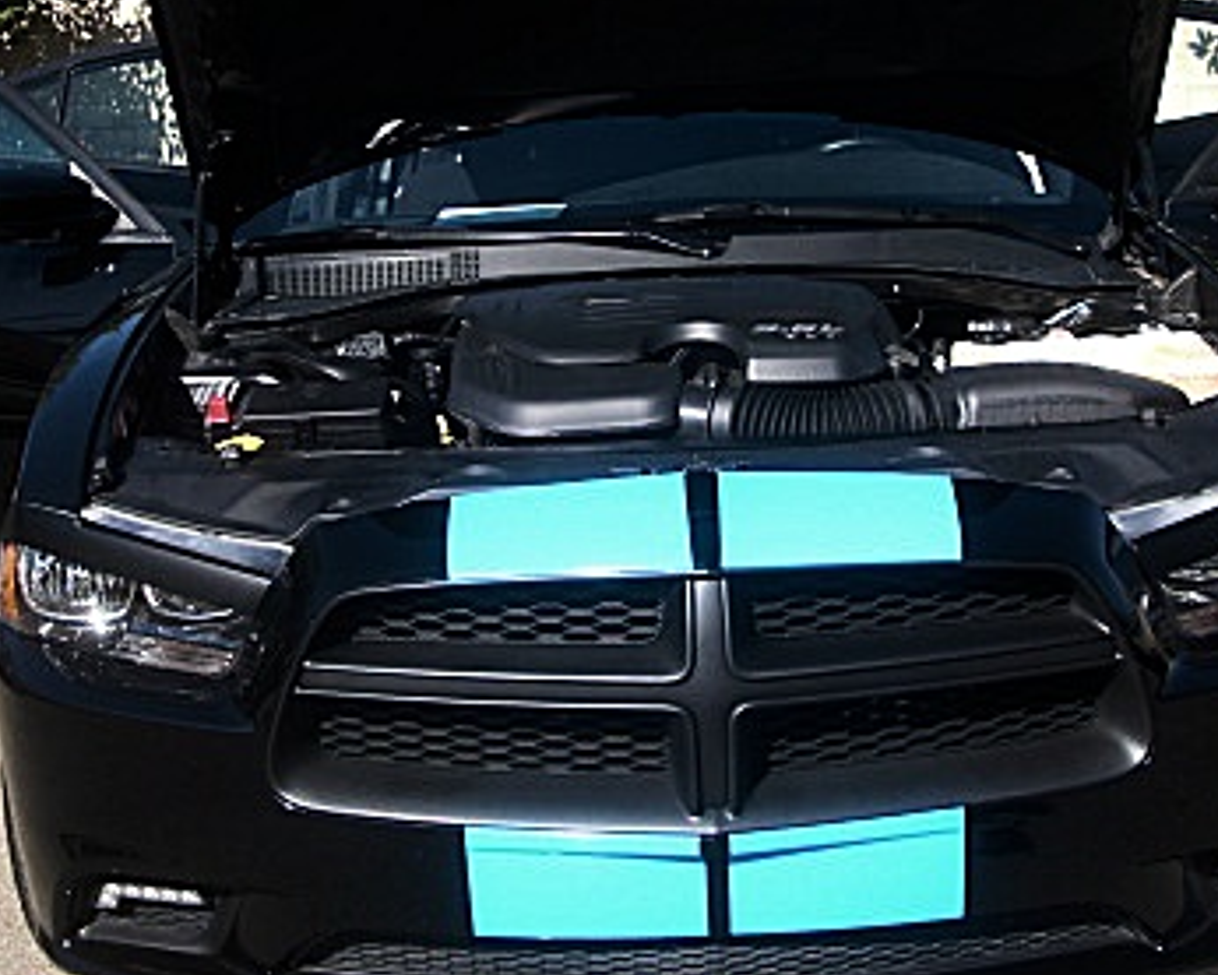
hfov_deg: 29.1
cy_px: 366
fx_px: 2344
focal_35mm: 65
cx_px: 591
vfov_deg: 23.4
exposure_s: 1/400
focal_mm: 6.3
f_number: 2.8
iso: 50
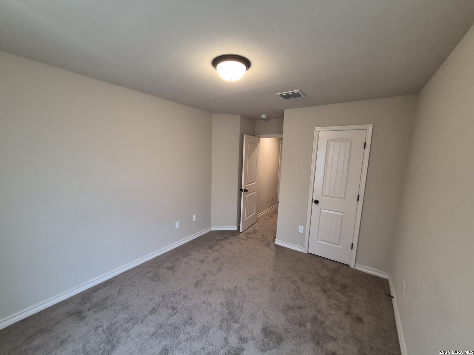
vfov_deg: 89.9
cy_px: 178
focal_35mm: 13
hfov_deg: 106.2
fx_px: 178
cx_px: 237
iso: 320
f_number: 2.2
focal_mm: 1.74
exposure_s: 1/60
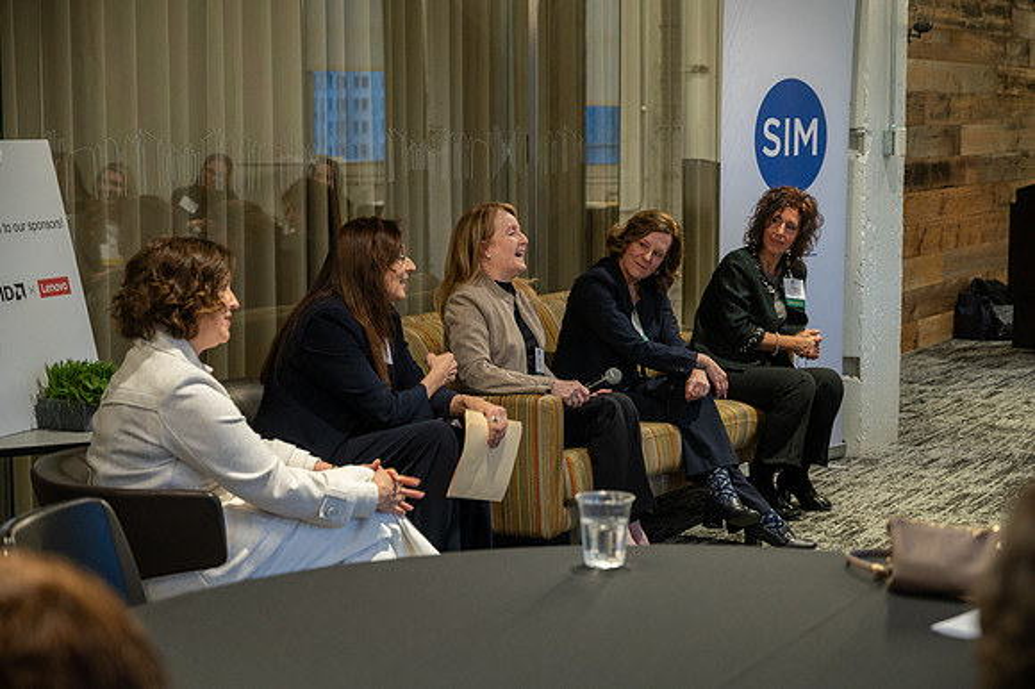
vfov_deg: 19.7
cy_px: 344
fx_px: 1983
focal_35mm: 69
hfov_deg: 29.3
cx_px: 518
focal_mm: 69
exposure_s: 1/50
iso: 1600
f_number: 4
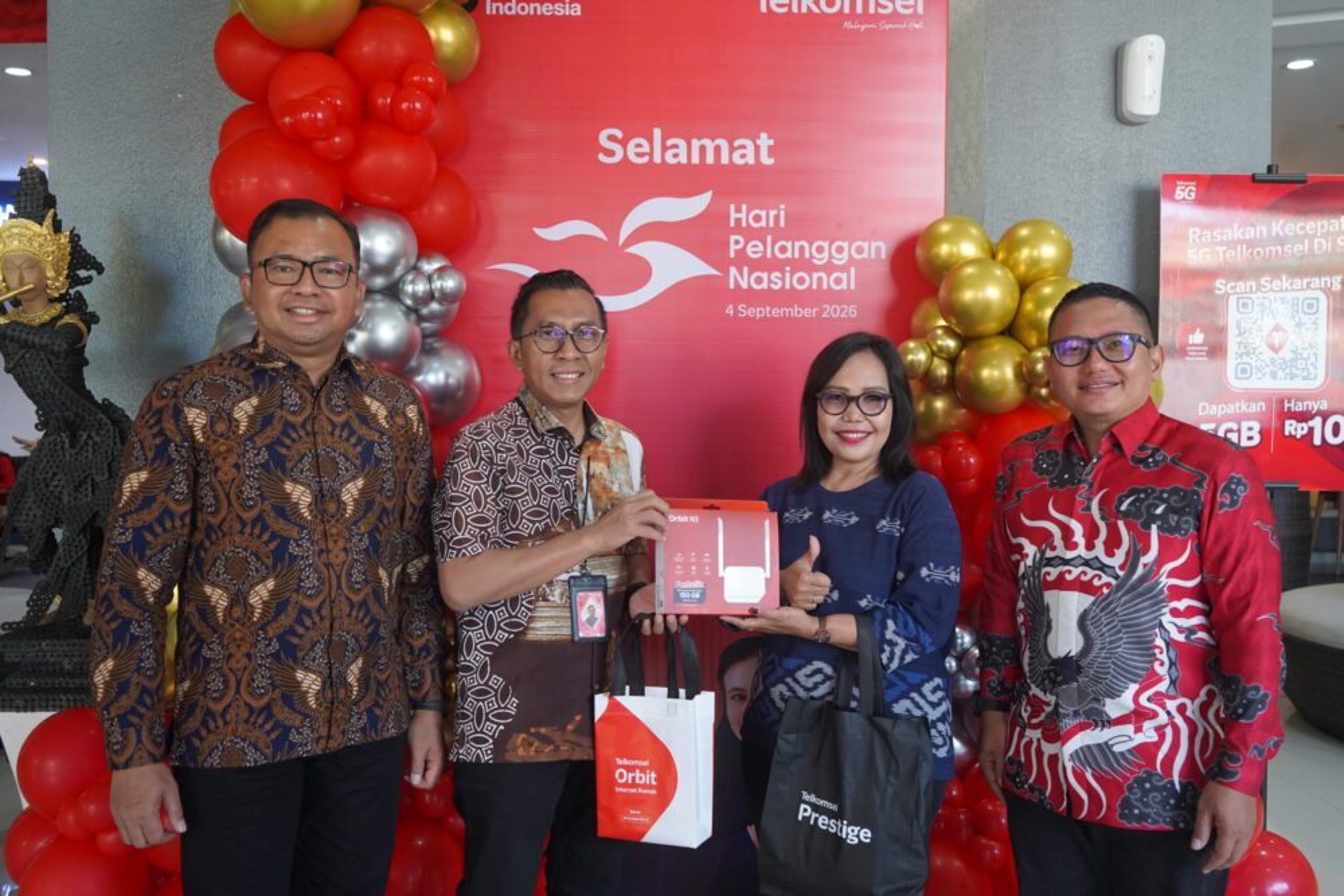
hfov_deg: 60.3
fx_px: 1157
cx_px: 672
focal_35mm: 31
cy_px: 448
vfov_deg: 42.3
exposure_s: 1/160
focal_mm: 31
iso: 2500
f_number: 4
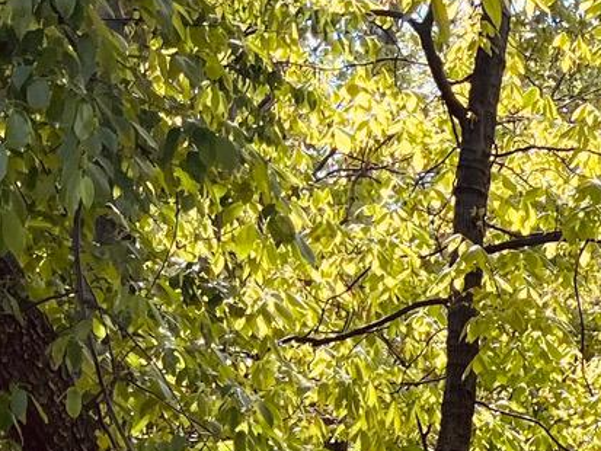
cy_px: 1077
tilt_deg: +0.3
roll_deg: -0.9
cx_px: 907
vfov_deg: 10.1
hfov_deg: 14.3
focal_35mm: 129
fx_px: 2240
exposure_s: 1/279
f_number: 1.6
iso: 40
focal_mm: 5.1
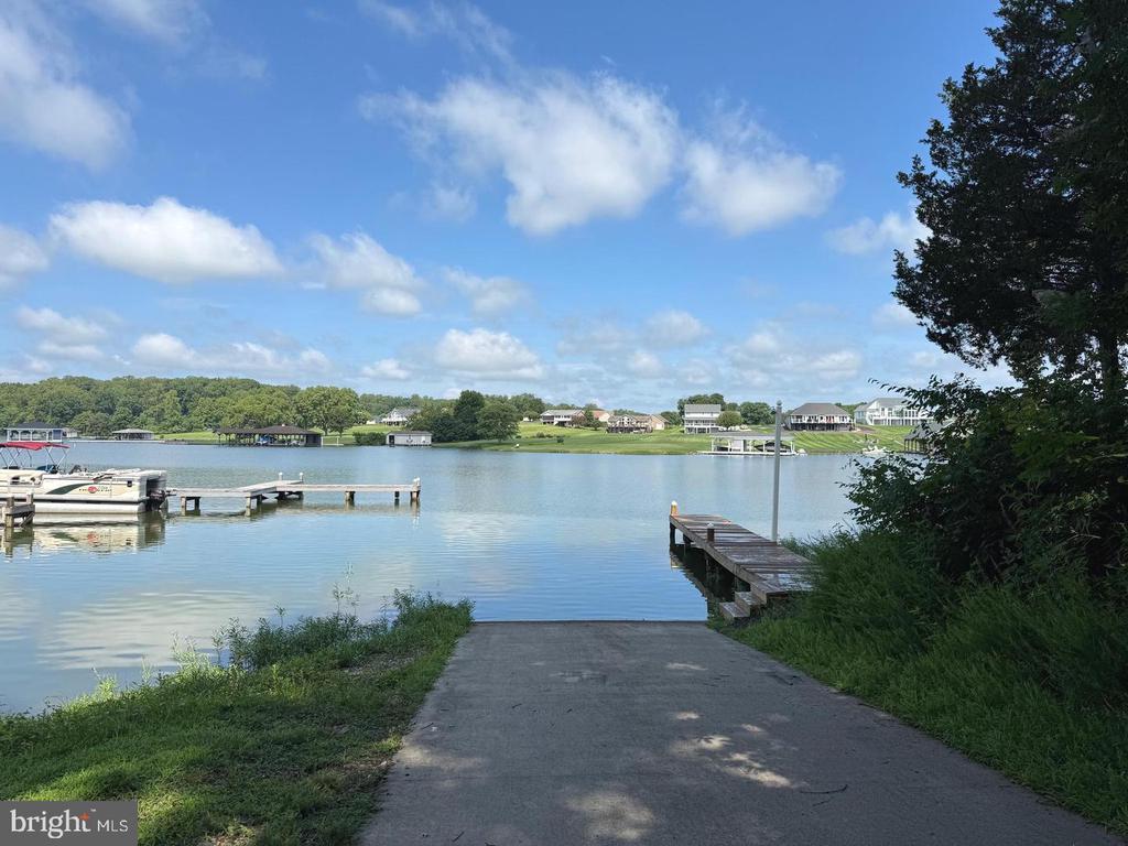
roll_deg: -0.6
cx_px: 564
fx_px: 782
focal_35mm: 24
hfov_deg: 71.6
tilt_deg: +0.9
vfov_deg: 56.8
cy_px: 423
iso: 80
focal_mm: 6.76
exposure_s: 1/4950
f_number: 1.78
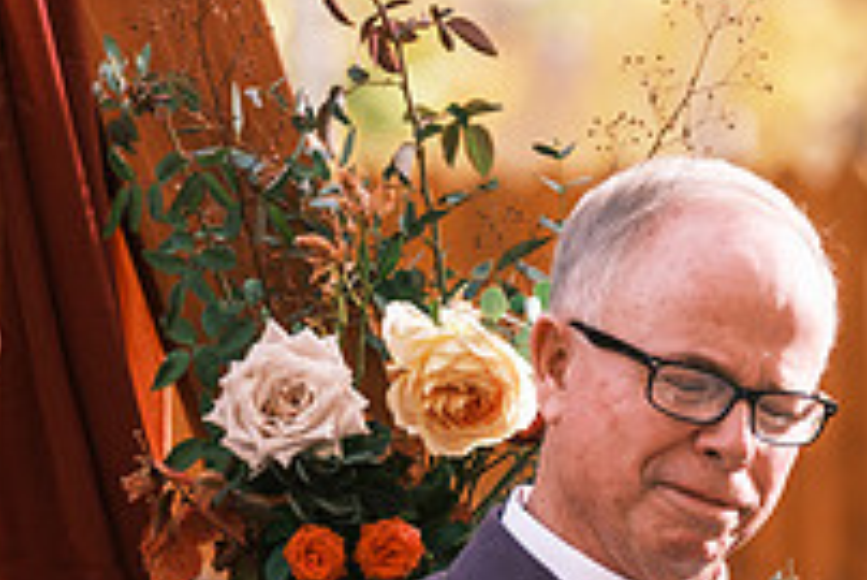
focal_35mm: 604
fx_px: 14556
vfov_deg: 2.3
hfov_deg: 3.4
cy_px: 737
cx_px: 867
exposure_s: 1/500
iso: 400
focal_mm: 140
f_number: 3.2
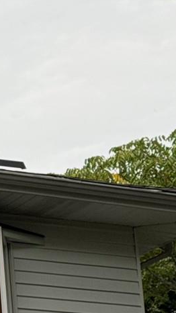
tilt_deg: +14.8
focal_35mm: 230
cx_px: -308
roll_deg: +2.4
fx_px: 1909
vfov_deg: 9.3
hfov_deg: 5.1
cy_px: 328
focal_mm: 6.76
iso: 64
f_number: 1.78
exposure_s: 1/447
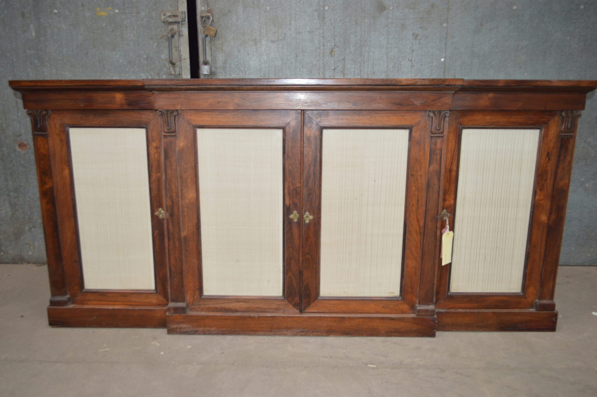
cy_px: 198
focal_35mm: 27
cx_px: 298
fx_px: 447
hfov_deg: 67.4
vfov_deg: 47.9
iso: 800
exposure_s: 1/50
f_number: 3.5
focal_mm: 18
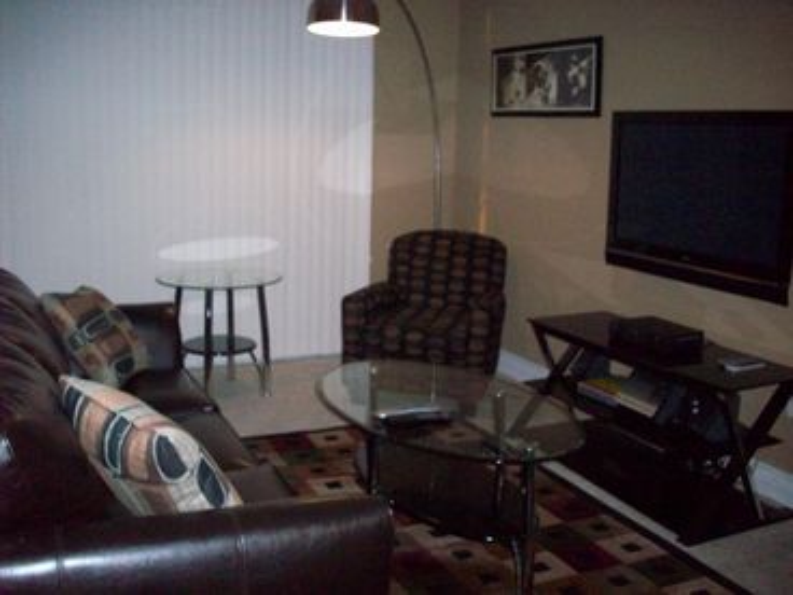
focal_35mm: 37
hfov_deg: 50.1
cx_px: 396
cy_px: 298
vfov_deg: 38.7
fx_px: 848
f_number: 2.8
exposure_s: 1/128
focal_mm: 6.2
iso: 400
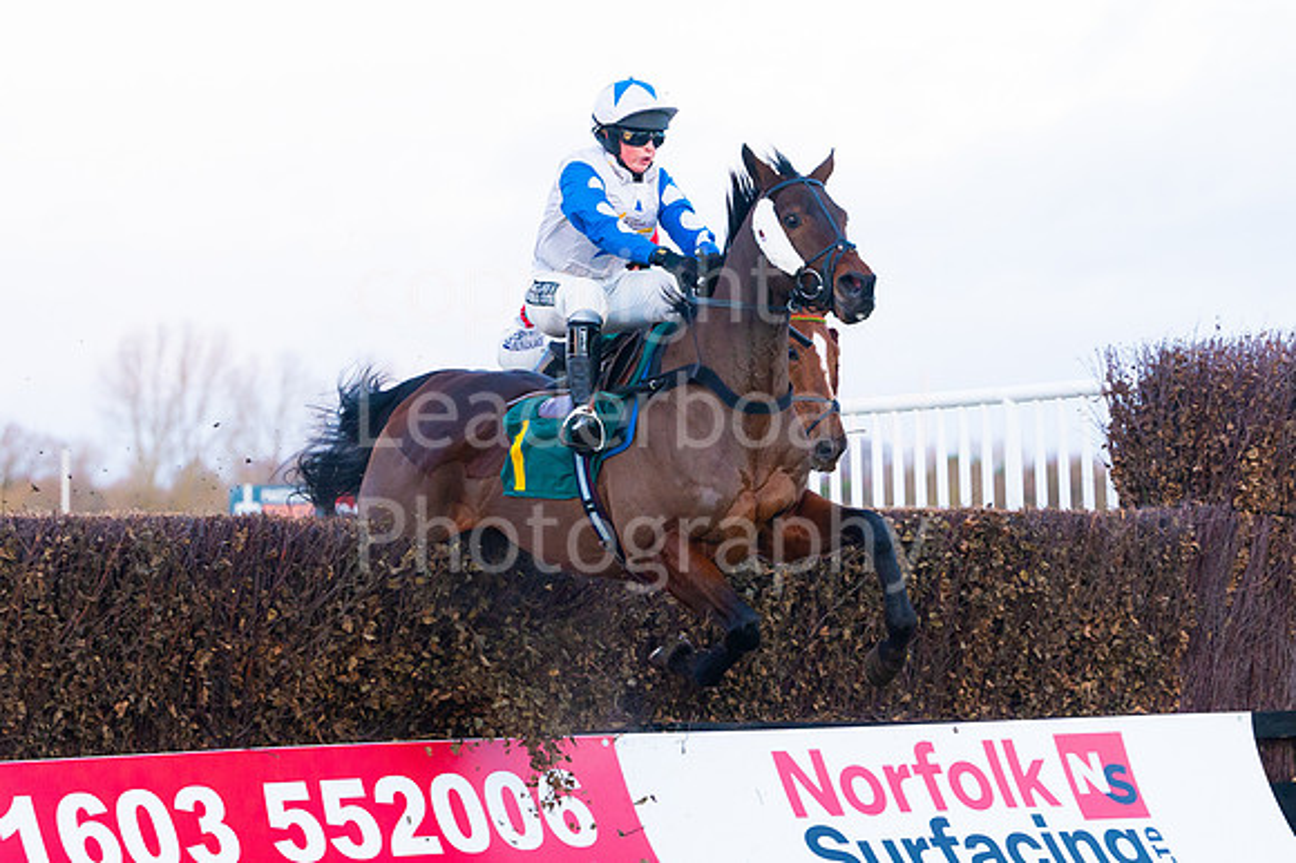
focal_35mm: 168
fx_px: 6034
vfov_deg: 8.2
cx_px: 648
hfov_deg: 12.3
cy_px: 347
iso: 1250
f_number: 3.5
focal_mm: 110
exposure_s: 1/1000
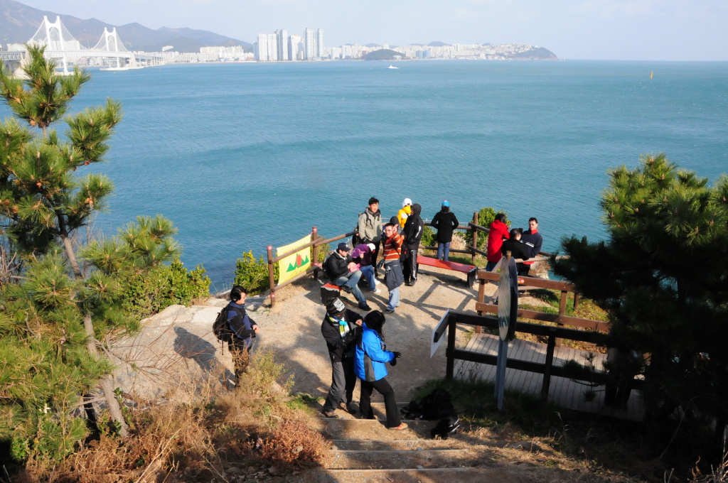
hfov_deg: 62.0
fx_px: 606
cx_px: 364
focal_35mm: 30
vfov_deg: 43.5
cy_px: 242
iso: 1600
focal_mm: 20
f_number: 14
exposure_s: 1/800
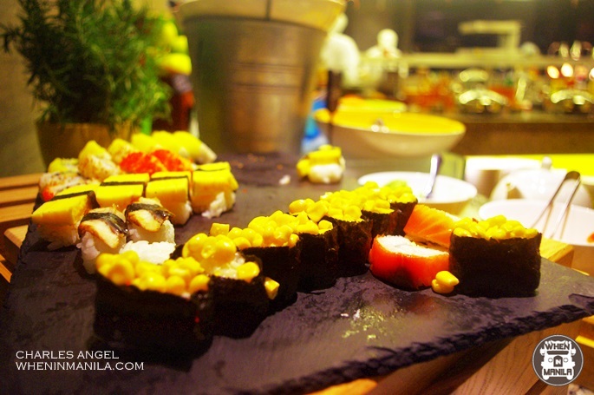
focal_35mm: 31
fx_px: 511
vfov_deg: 42.2
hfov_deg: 60.3
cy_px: 198
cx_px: 297
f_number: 4
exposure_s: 1/50
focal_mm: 21.25
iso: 400
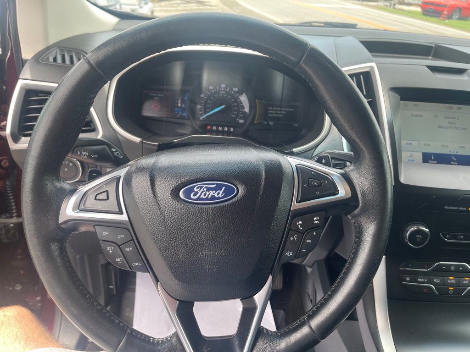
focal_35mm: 26
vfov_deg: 53.1
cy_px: 176
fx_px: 353
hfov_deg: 67.3
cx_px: 235
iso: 32
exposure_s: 1/215
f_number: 1.6
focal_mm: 5.1
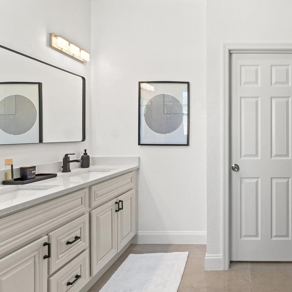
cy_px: 134
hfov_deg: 63.0
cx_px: 238
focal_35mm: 22
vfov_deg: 69.5
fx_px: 210
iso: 400
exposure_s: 1/20
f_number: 7.1
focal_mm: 10
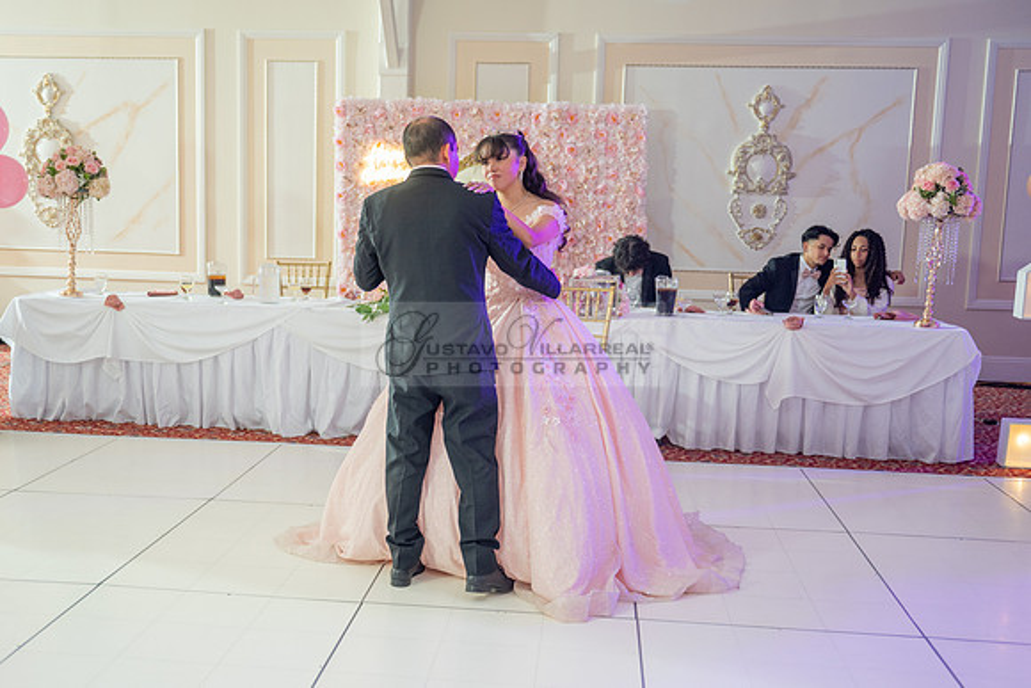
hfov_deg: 47.0
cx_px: 465
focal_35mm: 41
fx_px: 1185
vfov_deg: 32.3
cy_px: 390
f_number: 2.8
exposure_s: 1/100
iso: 400
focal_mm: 36
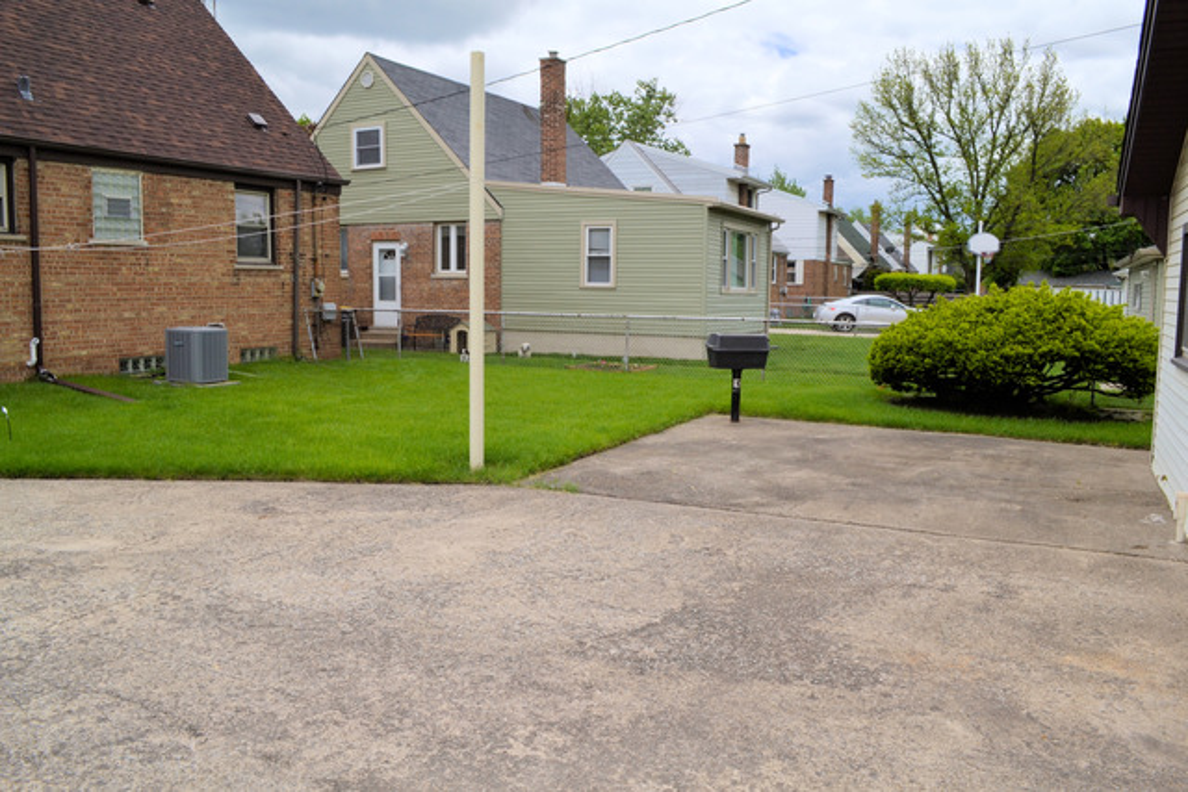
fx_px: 891
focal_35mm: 27
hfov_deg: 67.4
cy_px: 396
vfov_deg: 48.0
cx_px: 594
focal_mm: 18
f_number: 10
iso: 100
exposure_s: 1/200
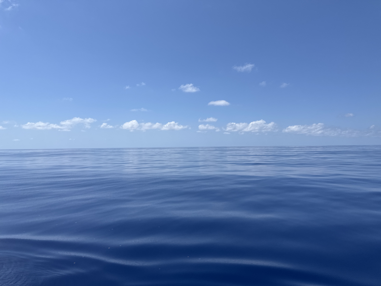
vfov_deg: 56.8
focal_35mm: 24
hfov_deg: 71.6
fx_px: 264
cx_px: 190
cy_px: 143
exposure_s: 1/8929
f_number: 1.78
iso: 80
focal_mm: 6.86
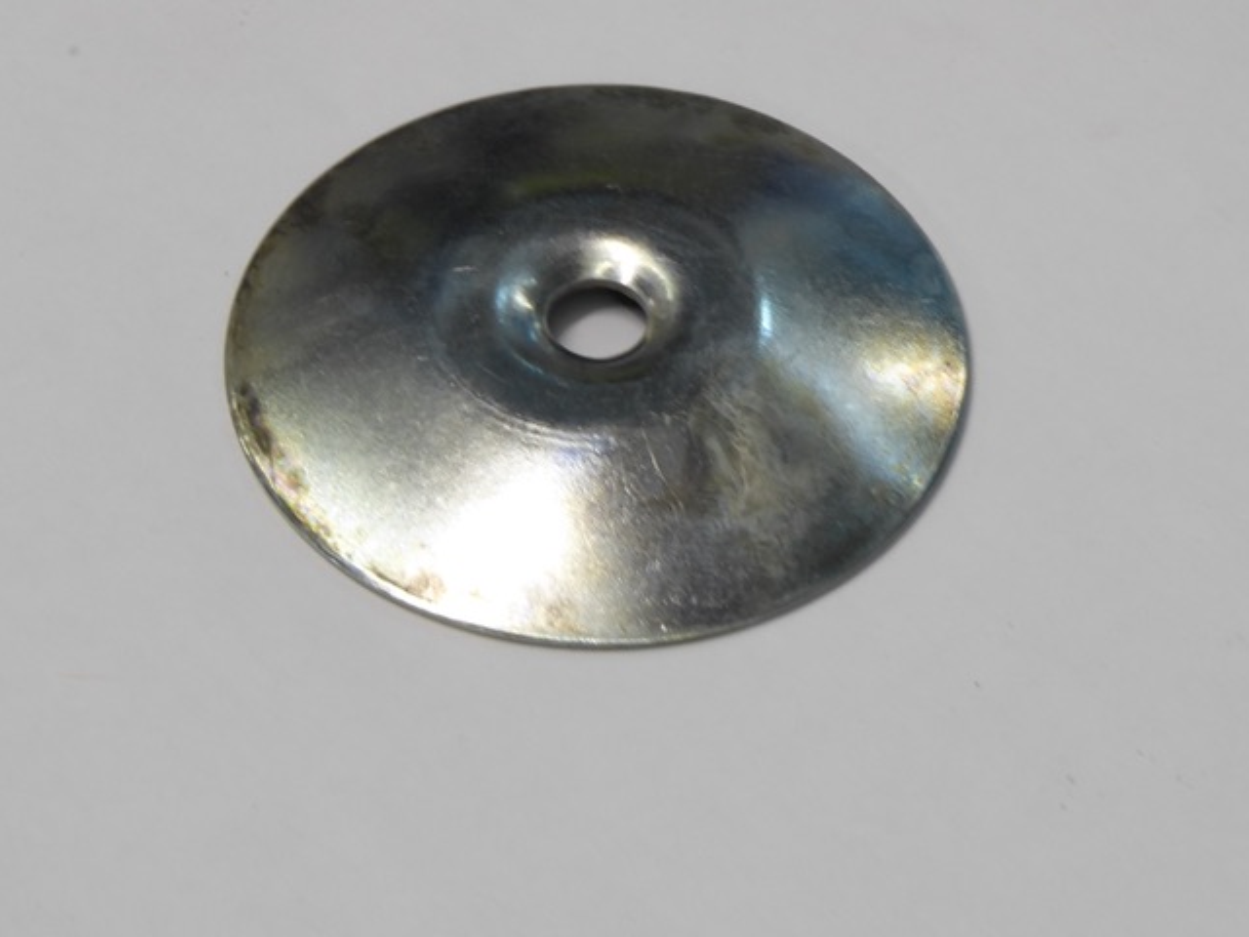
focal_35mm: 225
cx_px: 593
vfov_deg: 6.6
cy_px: 331
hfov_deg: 8.8
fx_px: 8118
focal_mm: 28.7
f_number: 8
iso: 80
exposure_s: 1/4
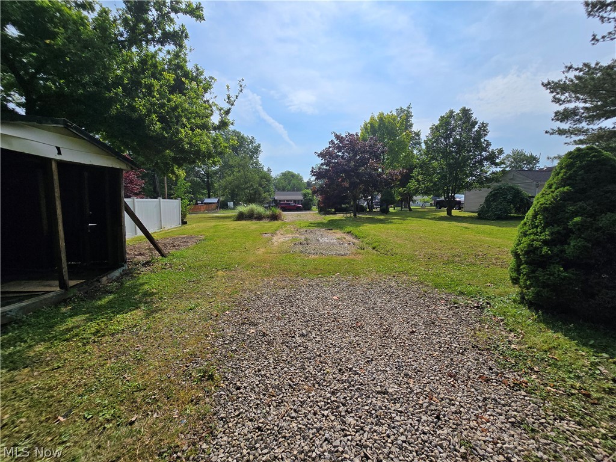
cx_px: 308
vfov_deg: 89.9
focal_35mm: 13
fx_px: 231
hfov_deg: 106.2
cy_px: 231
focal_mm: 2.2
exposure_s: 1/6601
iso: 50
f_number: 2.2
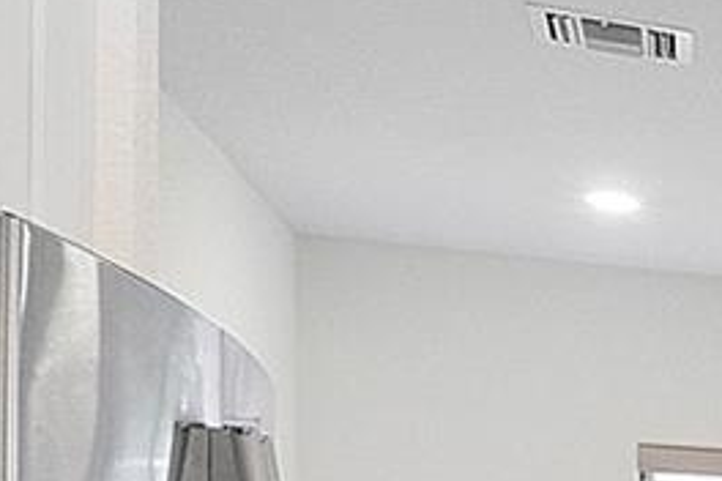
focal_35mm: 91
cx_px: 2084
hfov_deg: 12.1
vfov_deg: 14.1
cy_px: 719
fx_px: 1825
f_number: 9
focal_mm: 10
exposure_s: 1/15
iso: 250
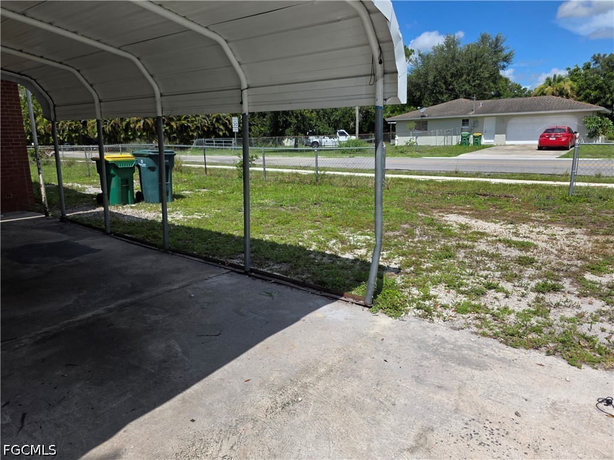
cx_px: 307
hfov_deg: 73.9
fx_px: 408
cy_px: 230
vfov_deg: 58.9
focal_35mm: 23
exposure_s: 1/7626
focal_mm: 6.3
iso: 80
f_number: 1.7
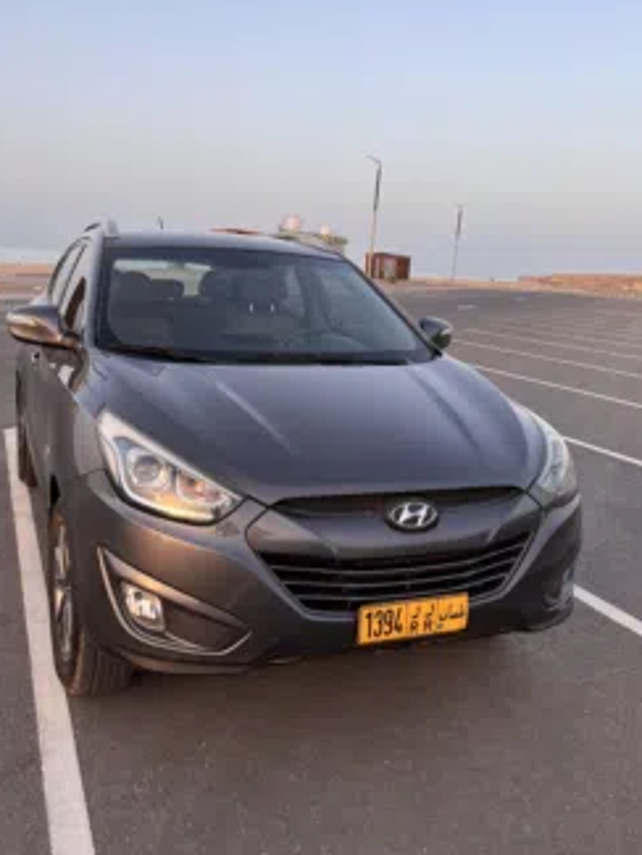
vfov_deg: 56.8
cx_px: 295
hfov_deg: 44.1
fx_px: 791
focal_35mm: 32
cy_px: 403
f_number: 1.6
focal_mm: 5.1
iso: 50
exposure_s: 1/378
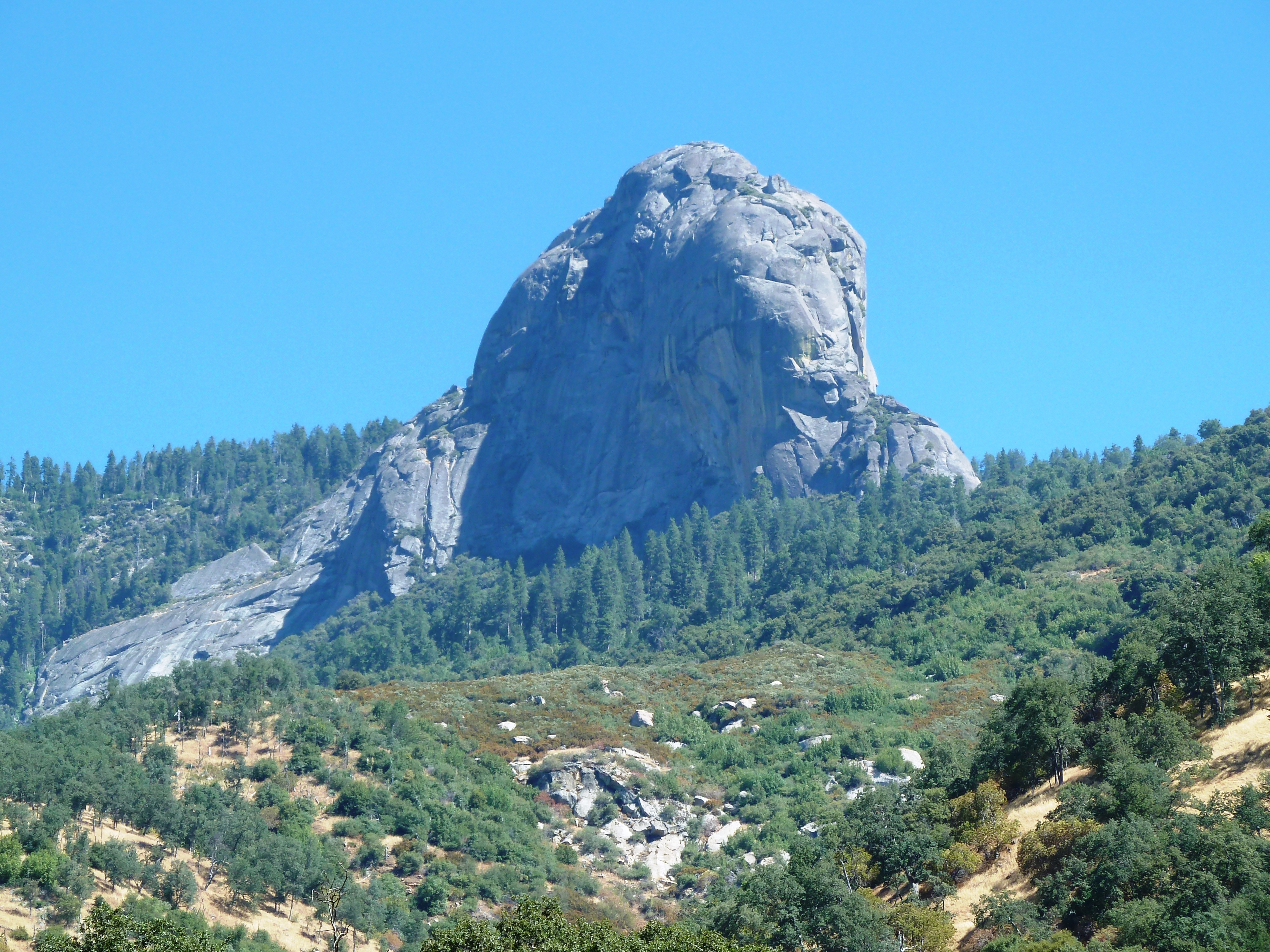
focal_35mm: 128
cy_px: 476
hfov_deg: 15.4
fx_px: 4696
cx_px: 635
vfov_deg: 11.6
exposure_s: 1/250
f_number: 4.4
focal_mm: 21
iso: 80
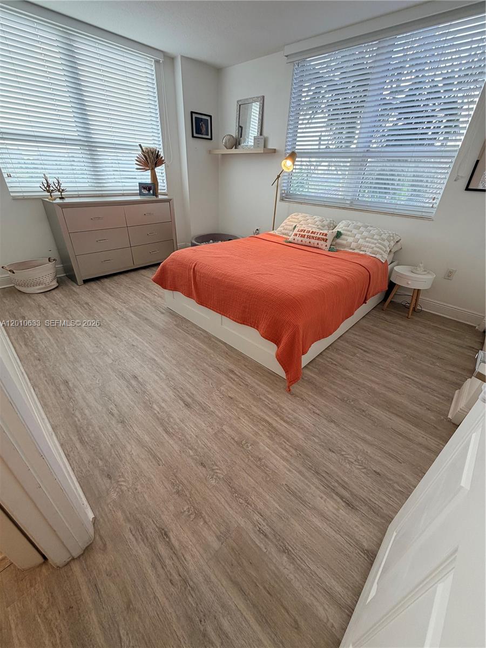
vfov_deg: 102.1
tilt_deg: -31.0
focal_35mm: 14
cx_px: 243
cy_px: 324
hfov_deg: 85.7
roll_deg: -2.9
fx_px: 262
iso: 80
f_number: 2.2
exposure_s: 1/120
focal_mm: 2.22
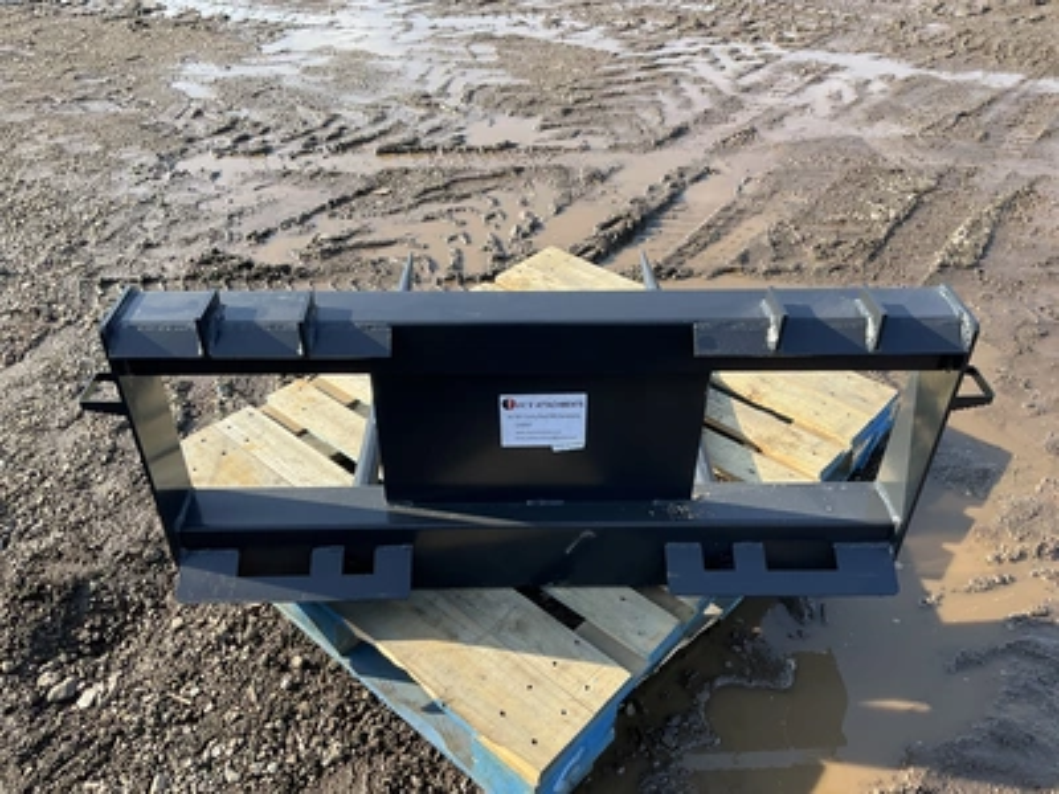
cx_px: 530
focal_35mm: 29
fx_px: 887
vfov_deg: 48.2
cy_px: 397
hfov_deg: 61.7
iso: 25
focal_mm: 3
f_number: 1.8
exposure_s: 1/446
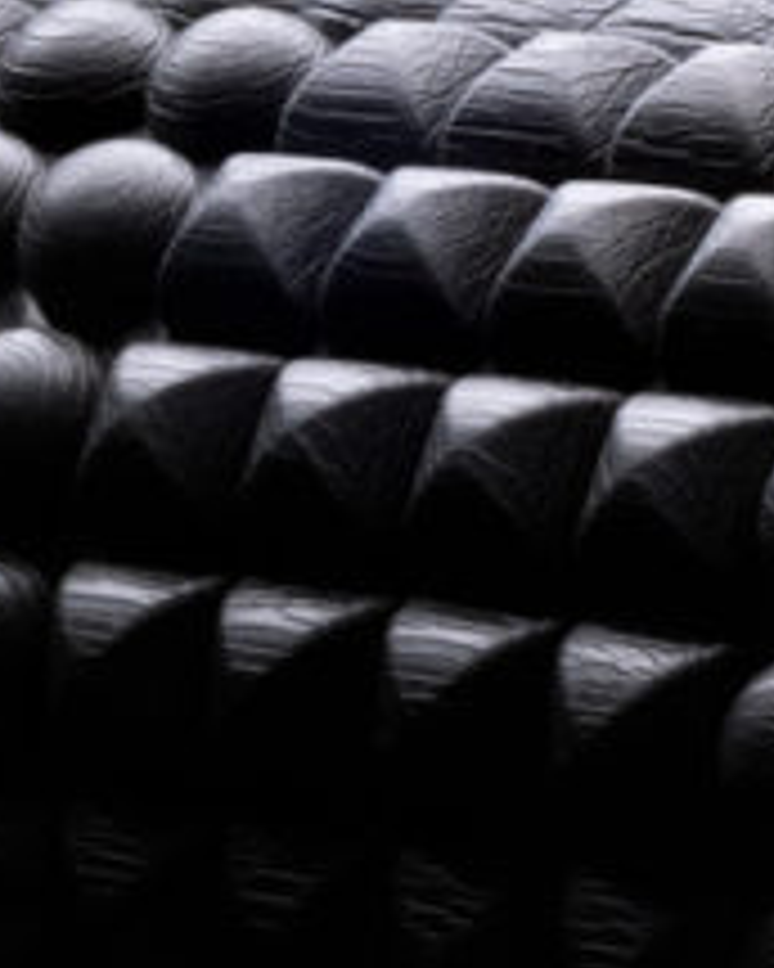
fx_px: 9192
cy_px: 752
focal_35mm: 321
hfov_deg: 4.8
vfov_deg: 6.0
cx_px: 904
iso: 160
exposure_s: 1/100
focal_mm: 32
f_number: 16
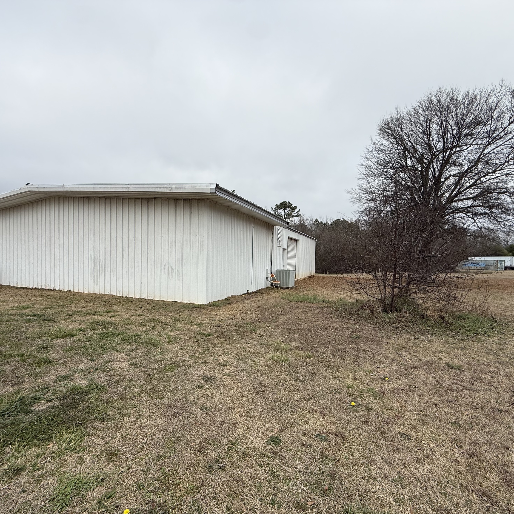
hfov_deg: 83.9
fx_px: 286
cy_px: 264
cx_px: 240
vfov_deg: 83.9
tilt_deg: -0.6
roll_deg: -0.4
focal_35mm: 17
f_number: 2.2
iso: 50
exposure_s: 1/2237
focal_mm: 2.22
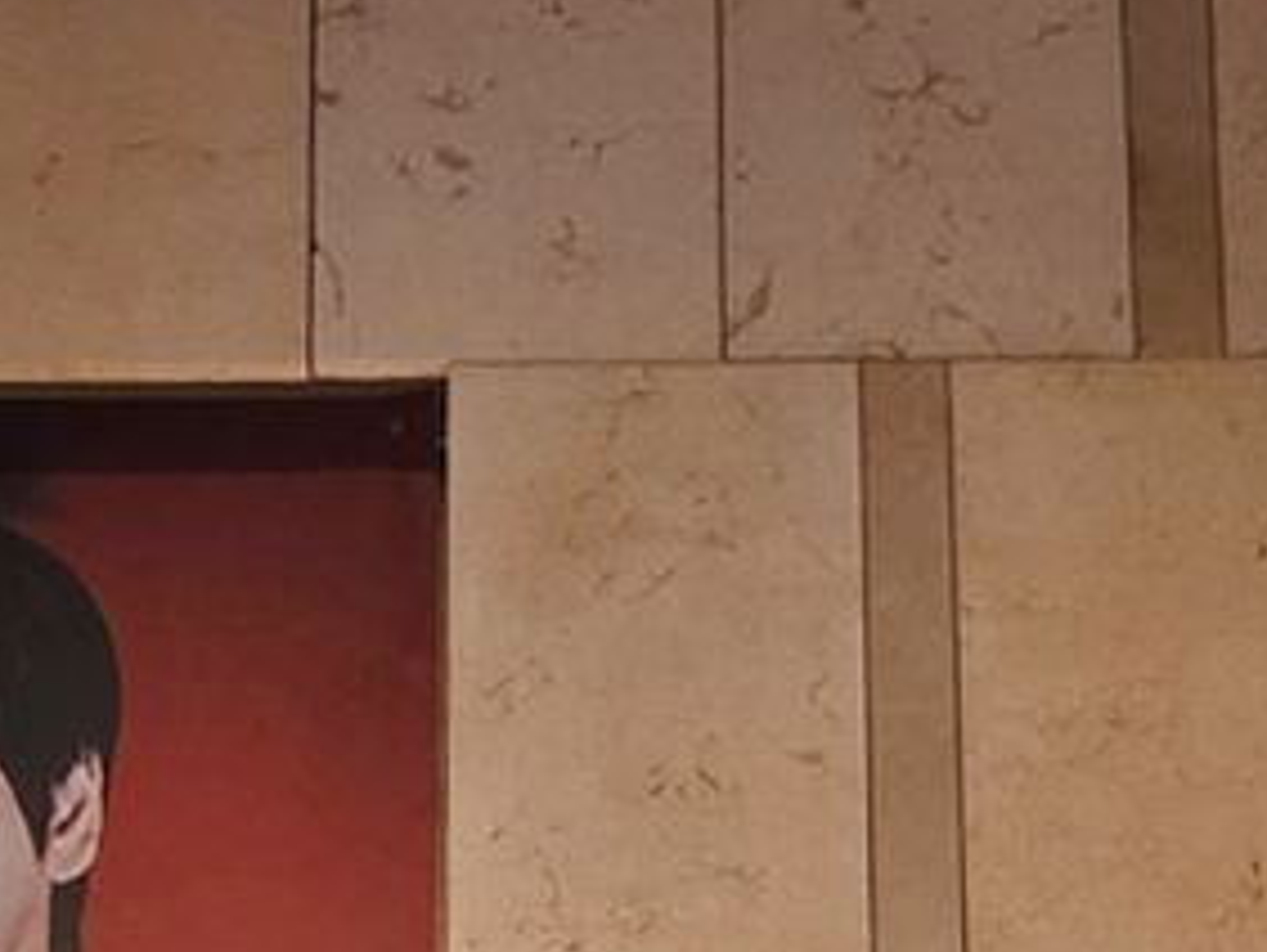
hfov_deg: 12.1
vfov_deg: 7.8
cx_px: 714
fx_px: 5971
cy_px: 2901
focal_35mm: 163
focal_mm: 5.4
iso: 400
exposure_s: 1/54
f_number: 1.8
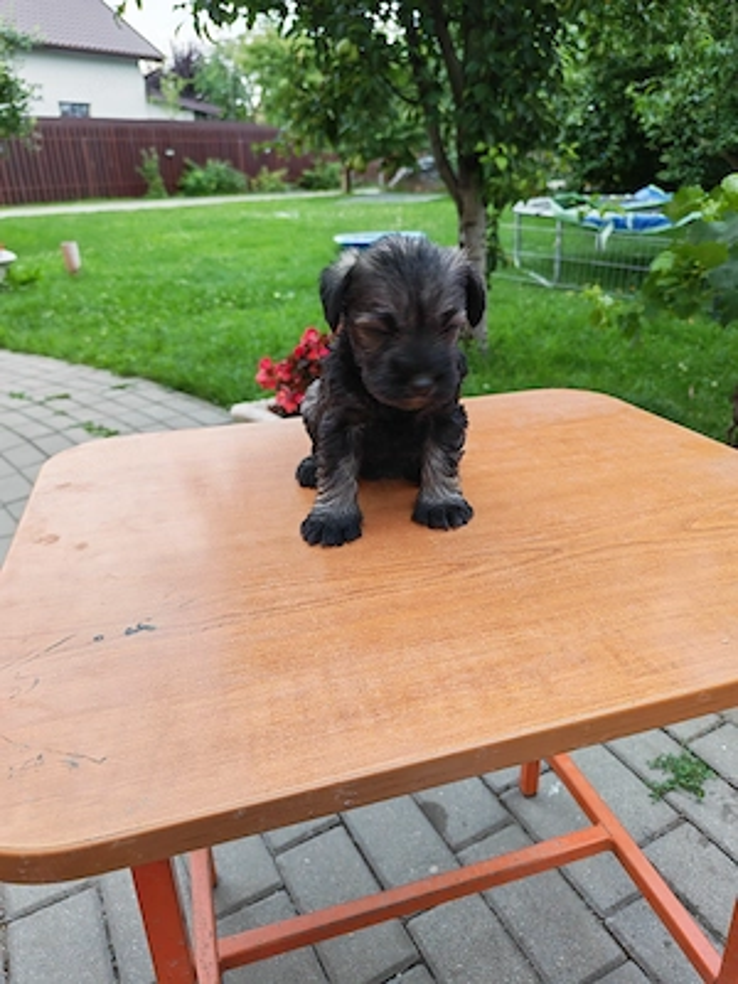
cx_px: 369
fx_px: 682
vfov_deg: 71.6
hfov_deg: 56.8
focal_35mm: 24
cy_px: 492
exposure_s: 1/110
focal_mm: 6.12
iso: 500
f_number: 1.9
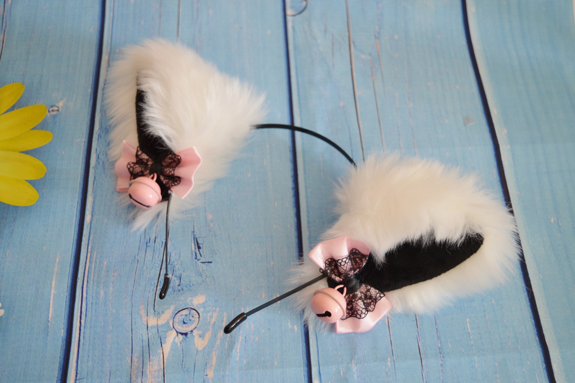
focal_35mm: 45
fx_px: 711
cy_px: 195
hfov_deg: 44.0
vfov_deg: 30.2
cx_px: 293
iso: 400
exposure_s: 1/80
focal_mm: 29
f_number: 4.2
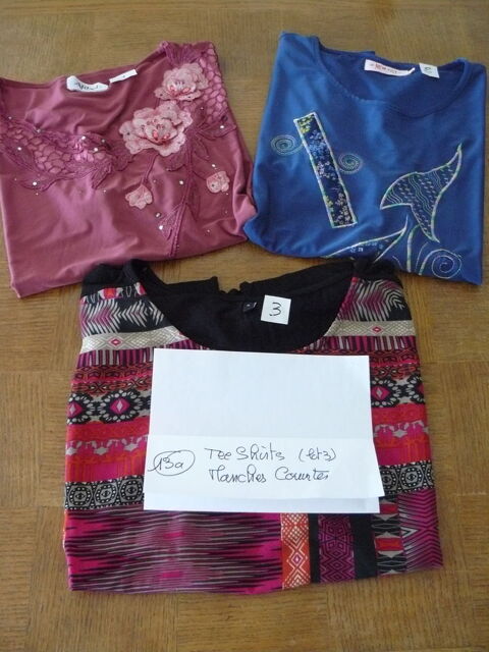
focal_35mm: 36
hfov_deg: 39.7
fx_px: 678
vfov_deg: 51.4
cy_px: 326
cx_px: 244
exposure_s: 1/13
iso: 400
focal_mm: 6
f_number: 2.8
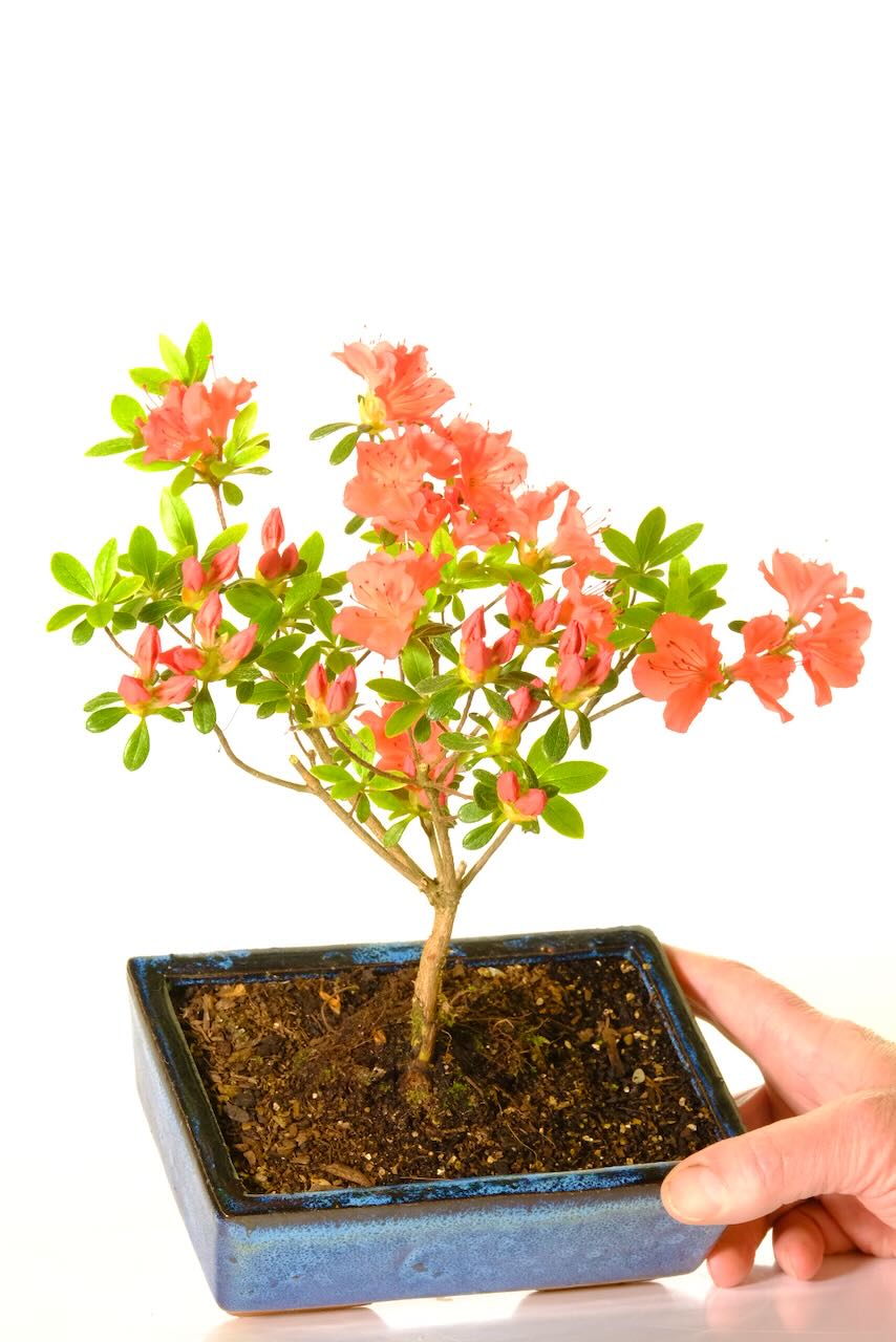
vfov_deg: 15.1
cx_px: 448
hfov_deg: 10.1
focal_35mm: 136
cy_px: 671
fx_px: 5074
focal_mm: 90.4
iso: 2500
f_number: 14
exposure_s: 1/8
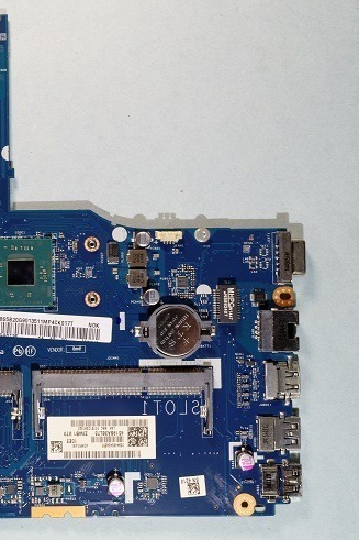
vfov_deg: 32.5
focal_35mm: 62
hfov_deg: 21.6
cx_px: 53
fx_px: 924
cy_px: 271
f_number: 8
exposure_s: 1/6
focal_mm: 27
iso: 100
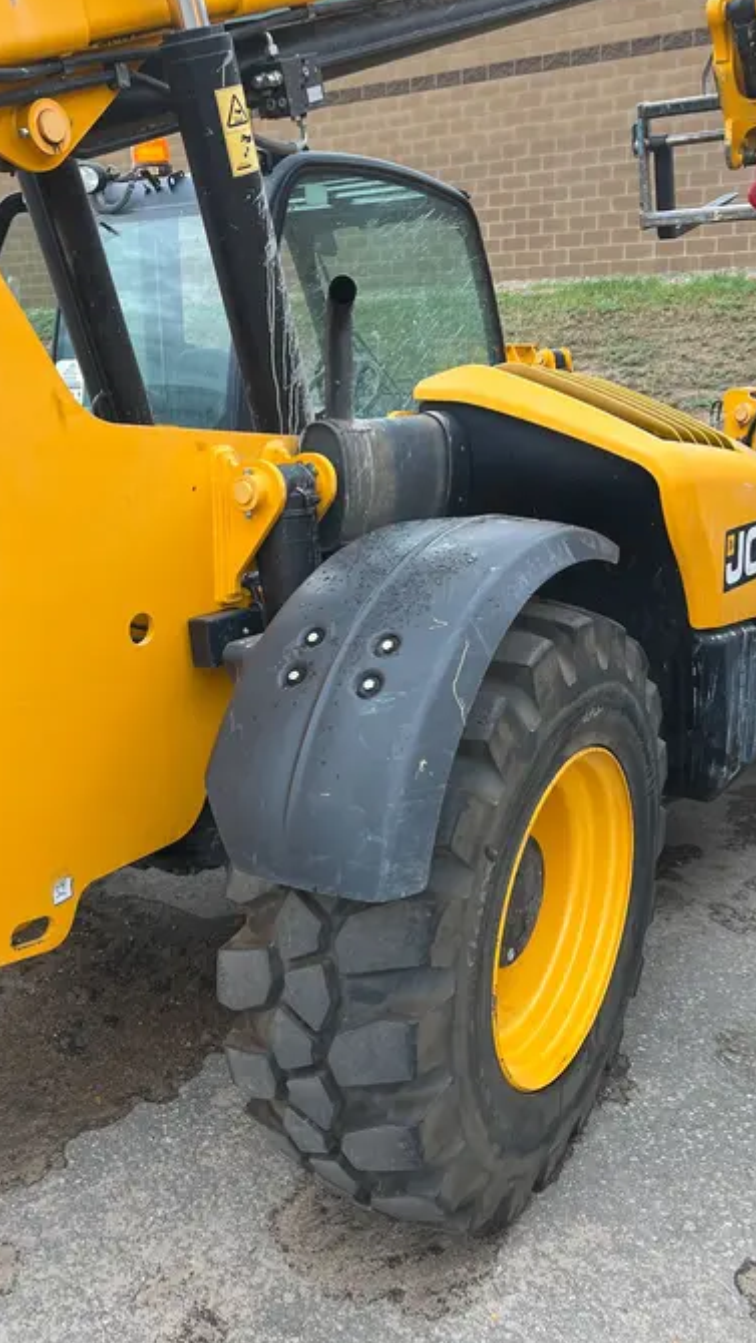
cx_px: 385
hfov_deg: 37.8
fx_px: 1104
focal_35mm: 31
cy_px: 648
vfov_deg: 62.6
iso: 100
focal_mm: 5.1
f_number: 1.6
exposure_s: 1/122
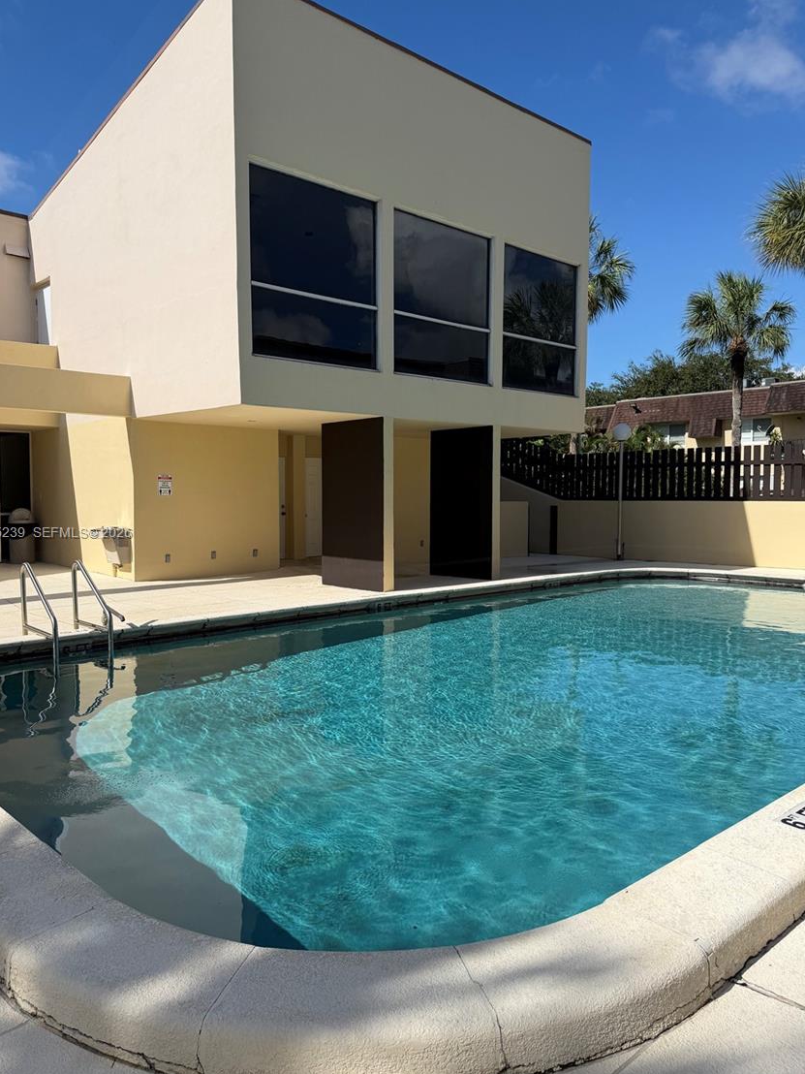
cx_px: 388
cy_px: 534
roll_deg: -0.4
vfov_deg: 67.3
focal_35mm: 26
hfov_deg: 53.1
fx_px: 806
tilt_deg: -2.8
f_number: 1.78
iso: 80
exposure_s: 1/7353
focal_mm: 6.76
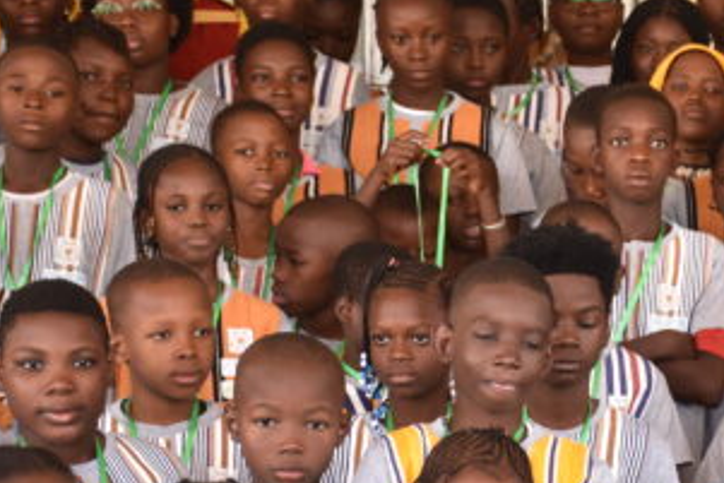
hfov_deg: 11.7
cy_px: 457
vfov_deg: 7.9
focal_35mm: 172
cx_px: 803
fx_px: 3466
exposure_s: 1/100
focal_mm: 45
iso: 640
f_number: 4.5
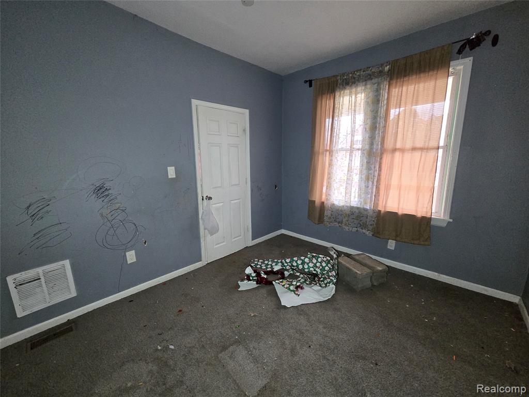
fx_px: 199
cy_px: 198
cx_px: 264
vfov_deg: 89.9
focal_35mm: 13
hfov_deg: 106.2
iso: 640
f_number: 2.2
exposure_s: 1/60
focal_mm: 2.2
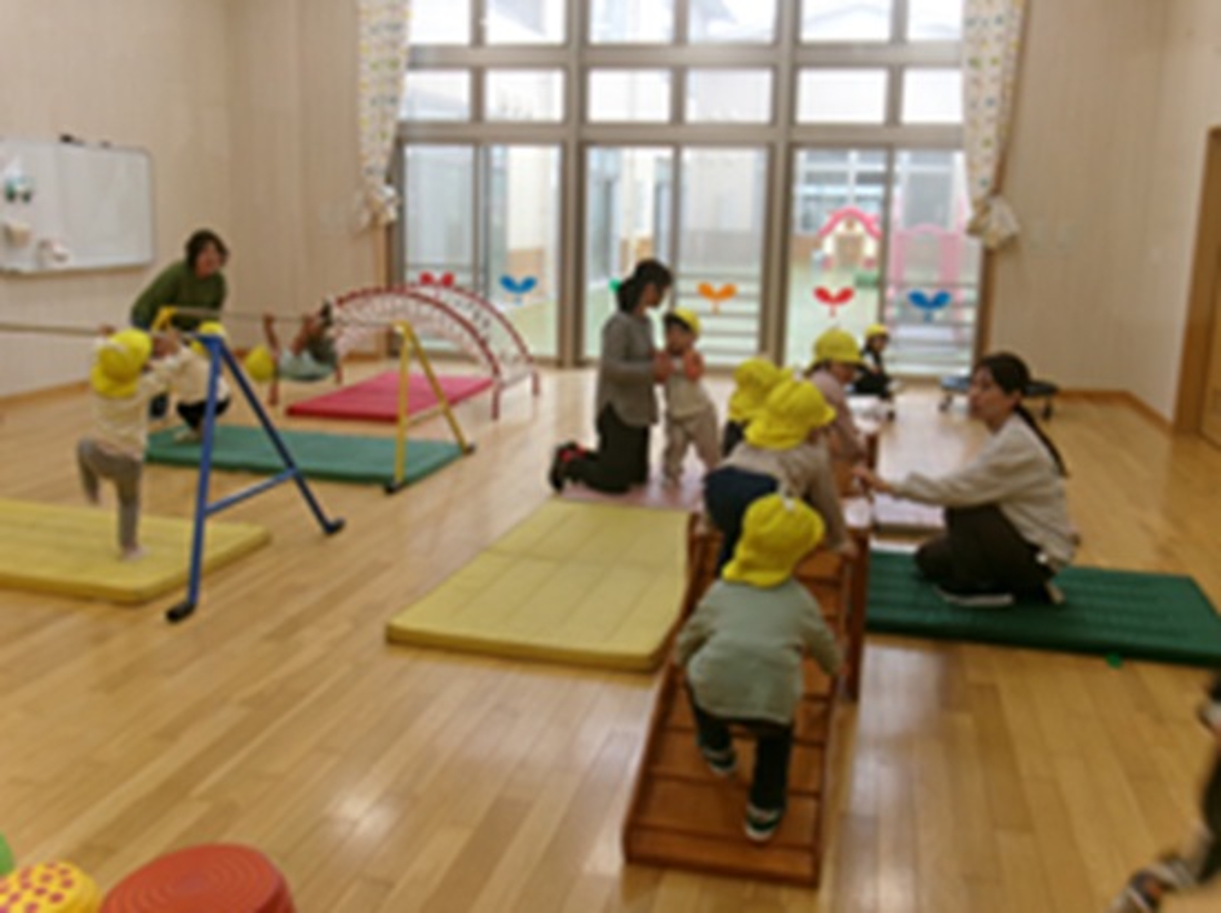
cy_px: 456
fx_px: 1268
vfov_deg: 39.6
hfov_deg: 51.4
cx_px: 610
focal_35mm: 36
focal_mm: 6.4
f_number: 4.5
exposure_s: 1/50
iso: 100
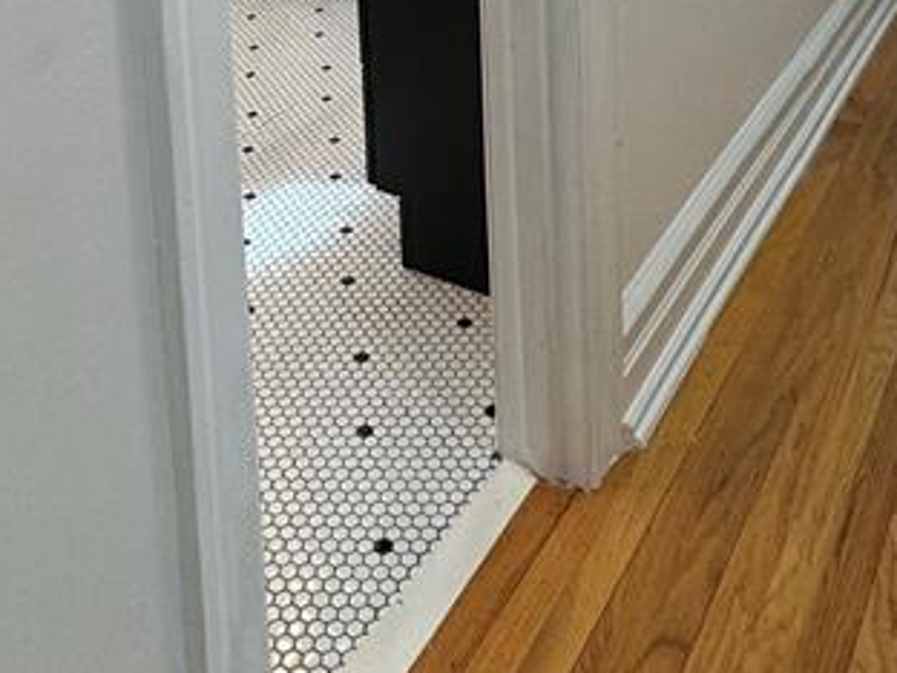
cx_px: 448
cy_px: -313
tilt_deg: -6.2
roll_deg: +2.5
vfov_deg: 24.9
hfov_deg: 41.2
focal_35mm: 46
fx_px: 1192
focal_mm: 2.22
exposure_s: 1/120
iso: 100
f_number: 2.2
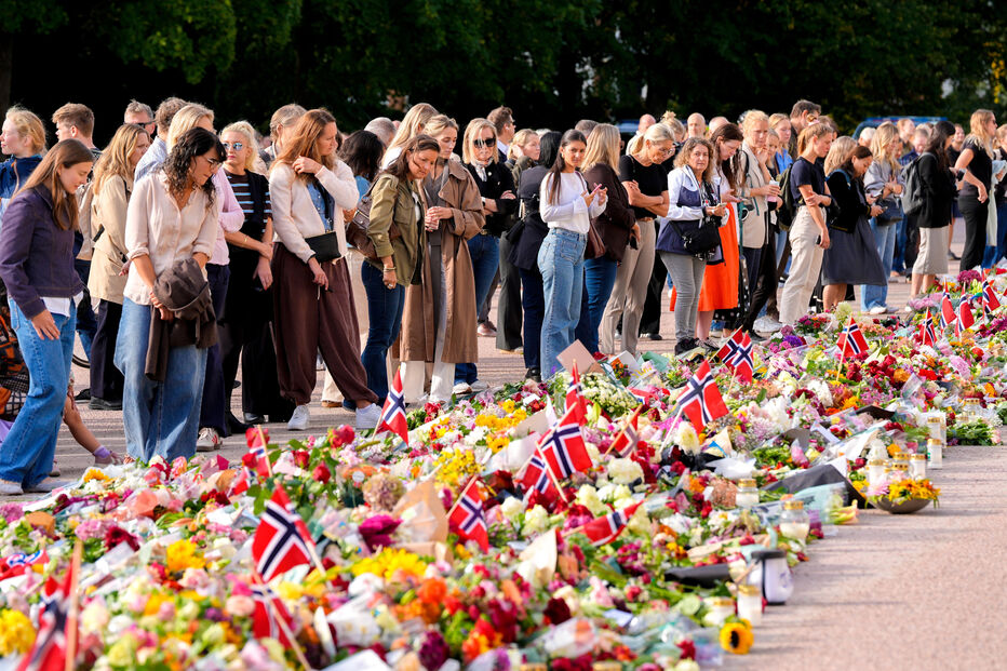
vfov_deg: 9.0
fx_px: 4251
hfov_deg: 13.5
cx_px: 504
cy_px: 336
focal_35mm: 152
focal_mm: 152
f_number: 5.6
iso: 250
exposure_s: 1/640
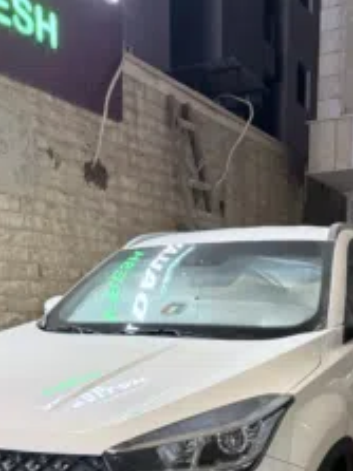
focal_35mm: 43
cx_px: 207
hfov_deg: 33.5
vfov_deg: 40.7
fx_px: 585
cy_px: 420
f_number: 1.78
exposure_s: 1/50
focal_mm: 6.76
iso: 800
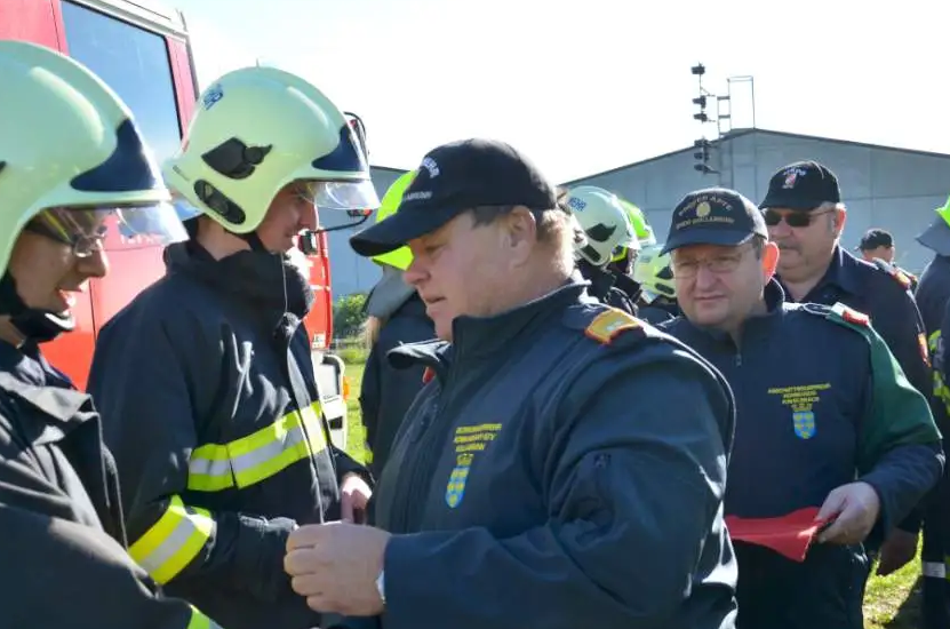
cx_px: 383
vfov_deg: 33.7
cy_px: 419
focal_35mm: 39
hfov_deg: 49.4
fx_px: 1027
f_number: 4.5
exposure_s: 1/1250
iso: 400
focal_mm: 18
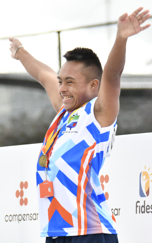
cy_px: 120
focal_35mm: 405
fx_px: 2685
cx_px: 100
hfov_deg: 3.2
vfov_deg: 5.2
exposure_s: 1/750
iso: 400
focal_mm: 175
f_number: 5.6
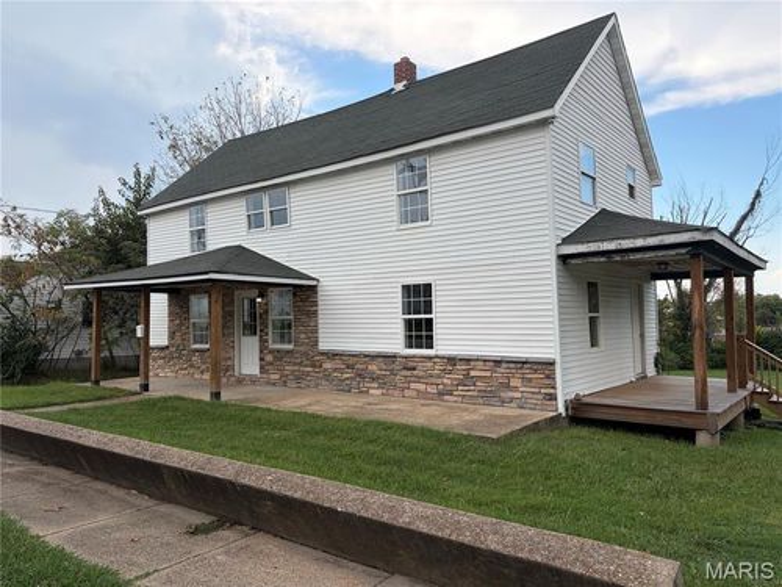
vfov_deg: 53.1
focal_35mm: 26
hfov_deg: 67.3
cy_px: 294
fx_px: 587
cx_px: 391
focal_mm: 5.96
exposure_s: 1/1217
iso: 64
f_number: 1.6
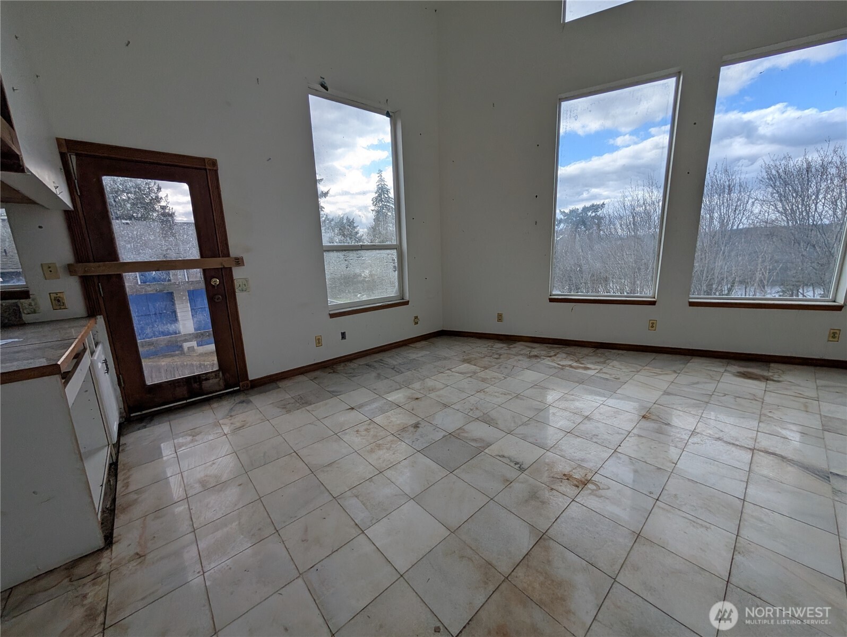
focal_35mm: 12
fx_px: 294
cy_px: 318
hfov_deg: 110.5
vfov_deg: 94.6
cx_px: 424
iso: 43
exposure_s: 1/1272
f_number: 1.7
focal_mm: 2.02
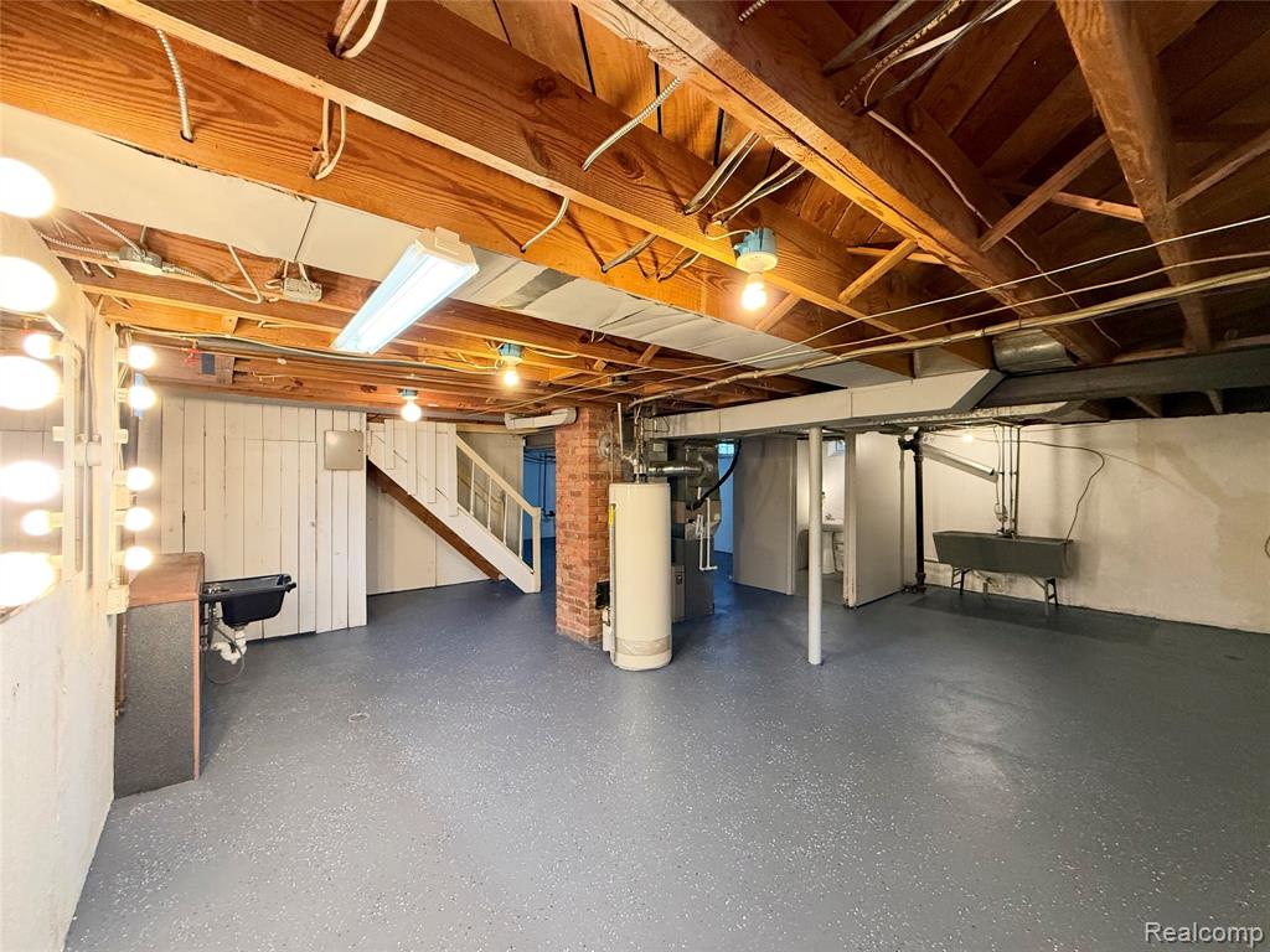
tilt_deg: +0.0
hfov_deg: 102.1
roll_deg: -0.5
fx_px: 514
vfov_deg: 85.7
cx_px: 635
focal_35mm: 14
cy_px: 476
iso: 400
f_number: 2.2
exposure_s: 1/60
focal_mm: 2.22
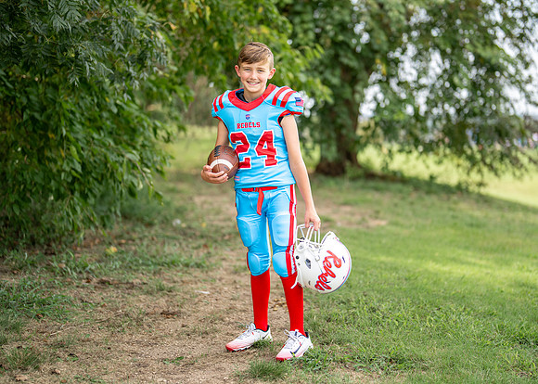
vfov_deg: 21.8
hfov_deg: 30.2
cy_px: 188
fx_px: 995
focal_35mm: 65
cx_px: 288
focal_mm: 50
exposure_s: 1/2500
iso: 100
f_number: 1.2
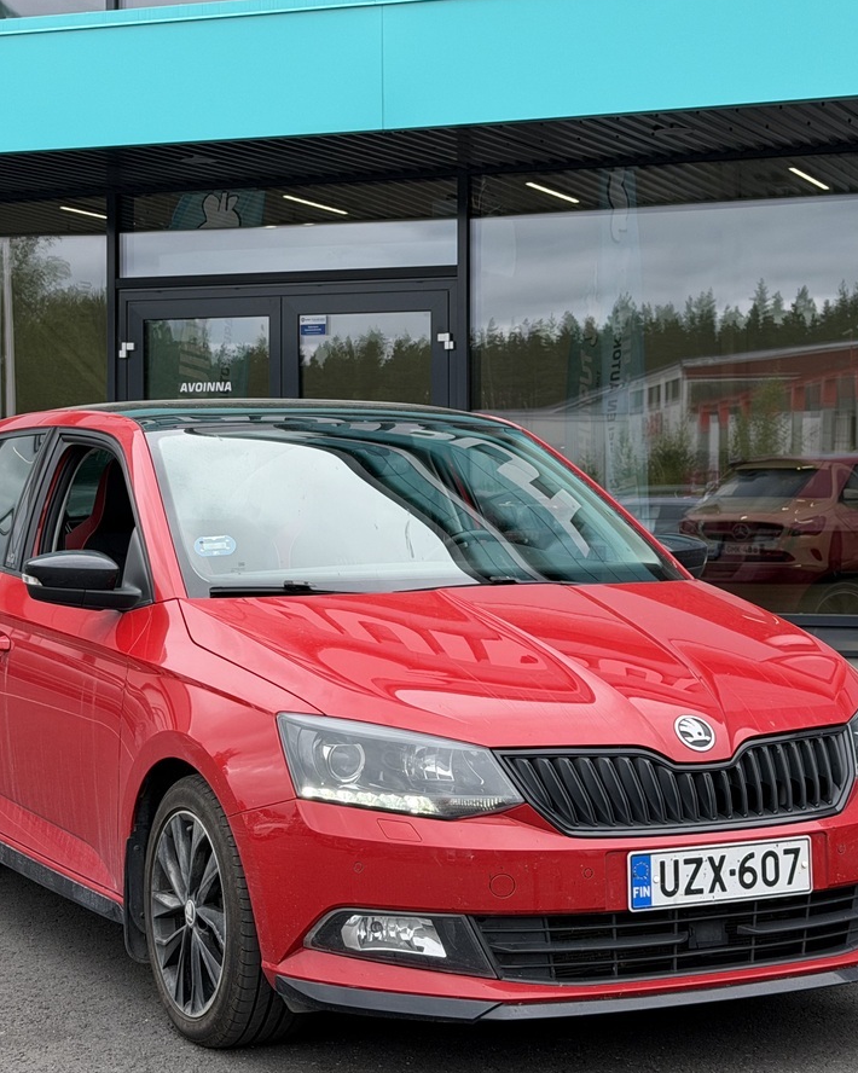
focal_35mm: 76
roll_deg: -0.1
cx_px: 366
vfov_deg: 25.1
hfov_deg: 20.1
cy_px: 475
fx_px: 2413
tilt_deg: +0.4
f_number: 1.78
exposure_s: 1/1000
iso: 64
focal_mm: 6.76
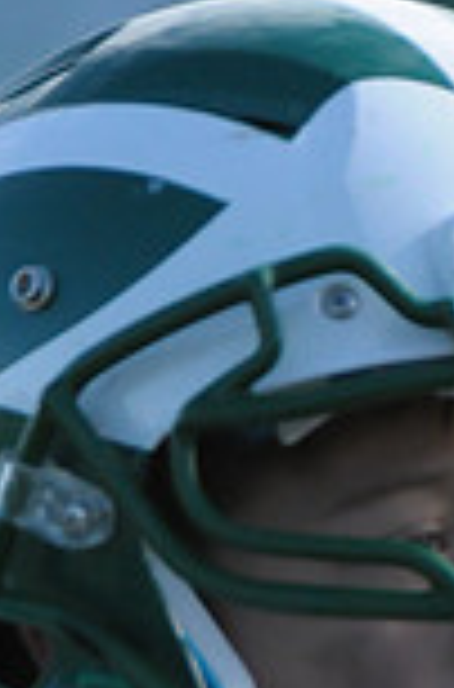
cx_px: 425
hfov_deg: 0.6
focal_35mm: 2277
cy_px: 1030
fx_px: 43366
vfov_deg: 0.9
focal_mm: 400
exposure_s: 1/5000
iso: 1600
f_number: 4
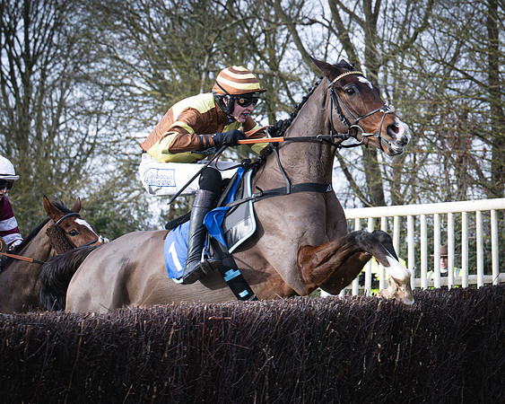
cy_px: 271
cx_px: 402
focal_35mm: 161
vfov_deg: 9.6
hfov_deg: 11.9
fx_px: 2407
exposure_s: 1/1250
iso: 400
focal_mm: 70
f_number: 4
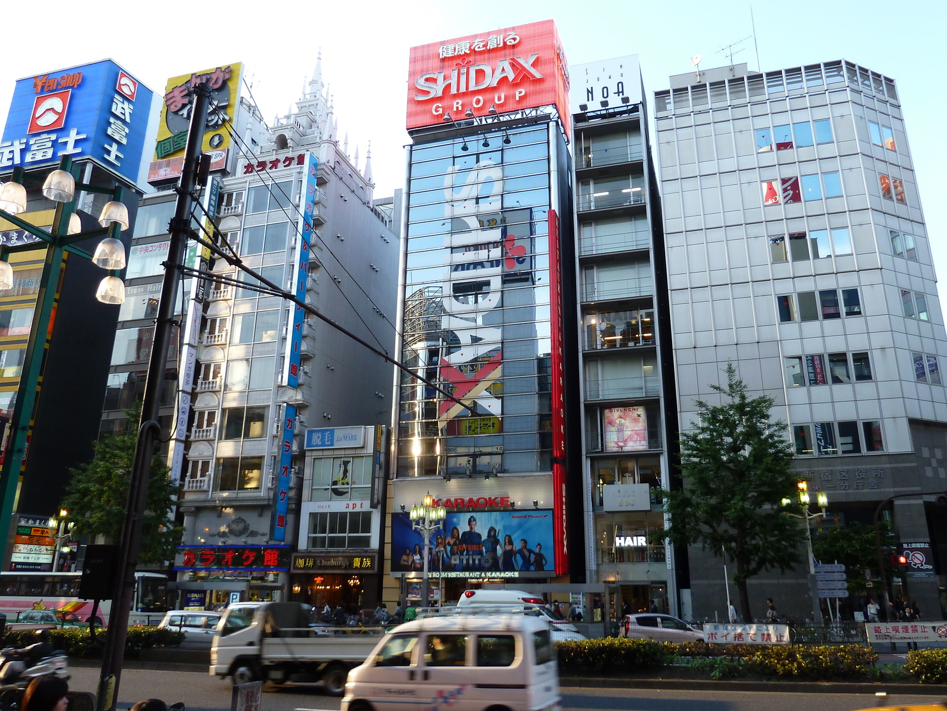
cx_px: 497
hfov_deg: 65.3
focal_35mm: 27
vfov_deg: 51.3
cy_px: 329
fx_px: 739
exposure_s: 1/80
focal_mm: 4.1
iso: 80
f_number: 3.3
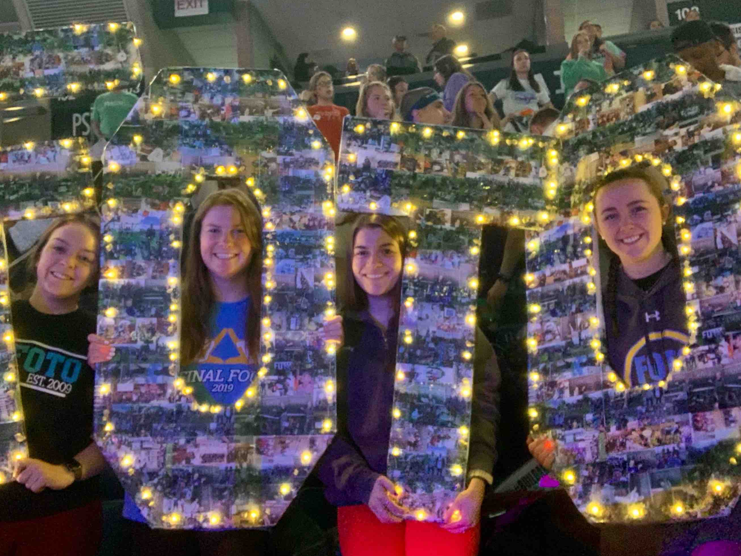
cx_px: 362
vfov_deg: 37.7
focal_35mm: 38
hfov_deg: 49.0
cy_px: 283
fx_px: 813
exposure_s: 1/30
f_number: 2.2
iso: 400
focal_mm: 2.87
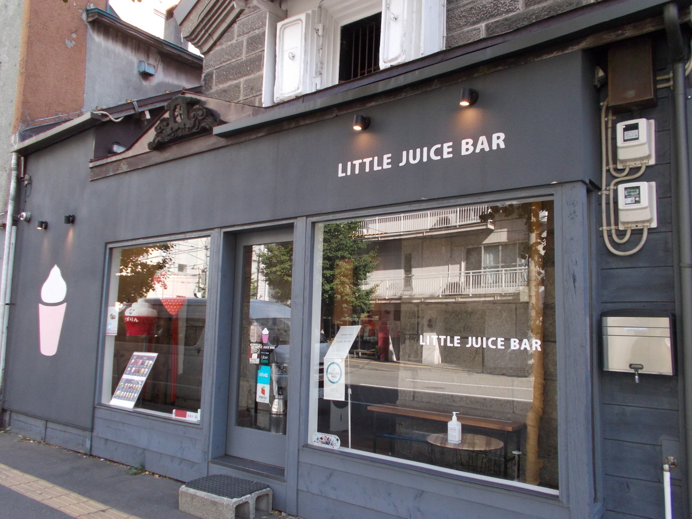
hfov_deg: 60.0
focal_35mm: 30
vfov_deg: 46.8
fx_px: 600
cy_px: 260
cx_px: 346
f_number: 3.4
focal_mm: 5.3
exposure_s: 1/250
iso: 250
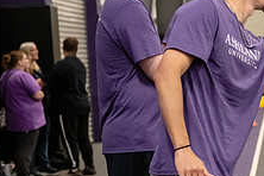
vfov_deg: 10.1
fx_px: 997
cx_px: 337
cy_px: 71
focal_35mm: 136
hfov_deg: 14.5
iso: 4000
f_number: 3.2
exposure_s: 1/320
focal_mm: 52
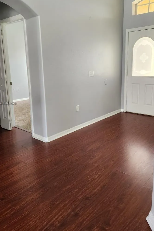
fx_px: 186
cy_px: 104
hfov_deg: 45.0
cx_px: 78
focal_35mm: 29
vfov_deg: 63.5
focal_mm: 6.4
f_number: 1.8
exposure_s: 1/120
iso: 200
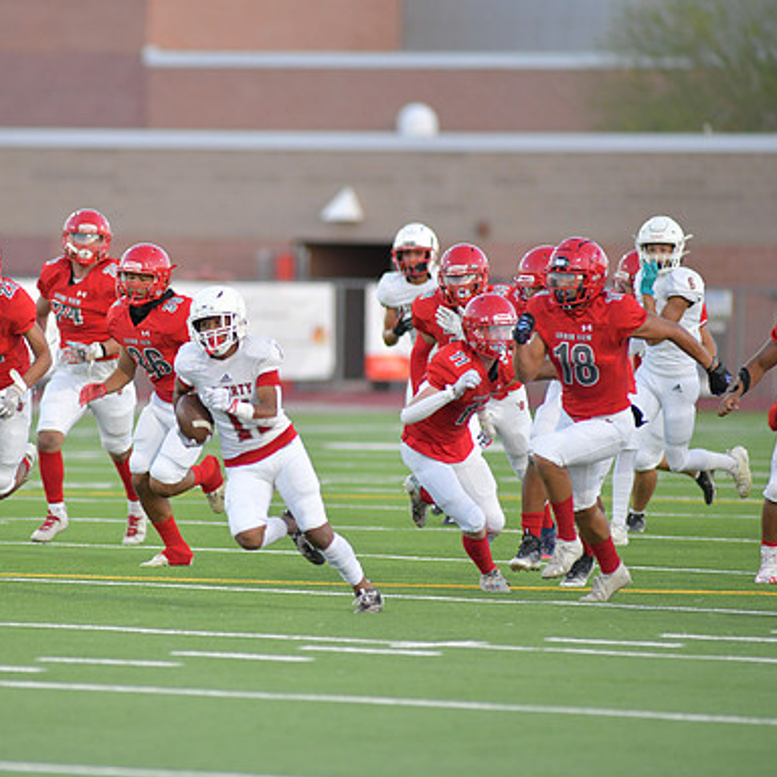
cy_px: 390
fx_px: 9777
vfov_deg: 4.6
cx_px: 208
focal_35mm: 385
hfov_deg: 4.5
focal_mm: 300
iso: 1600
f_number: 3.5
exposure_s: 1/1250
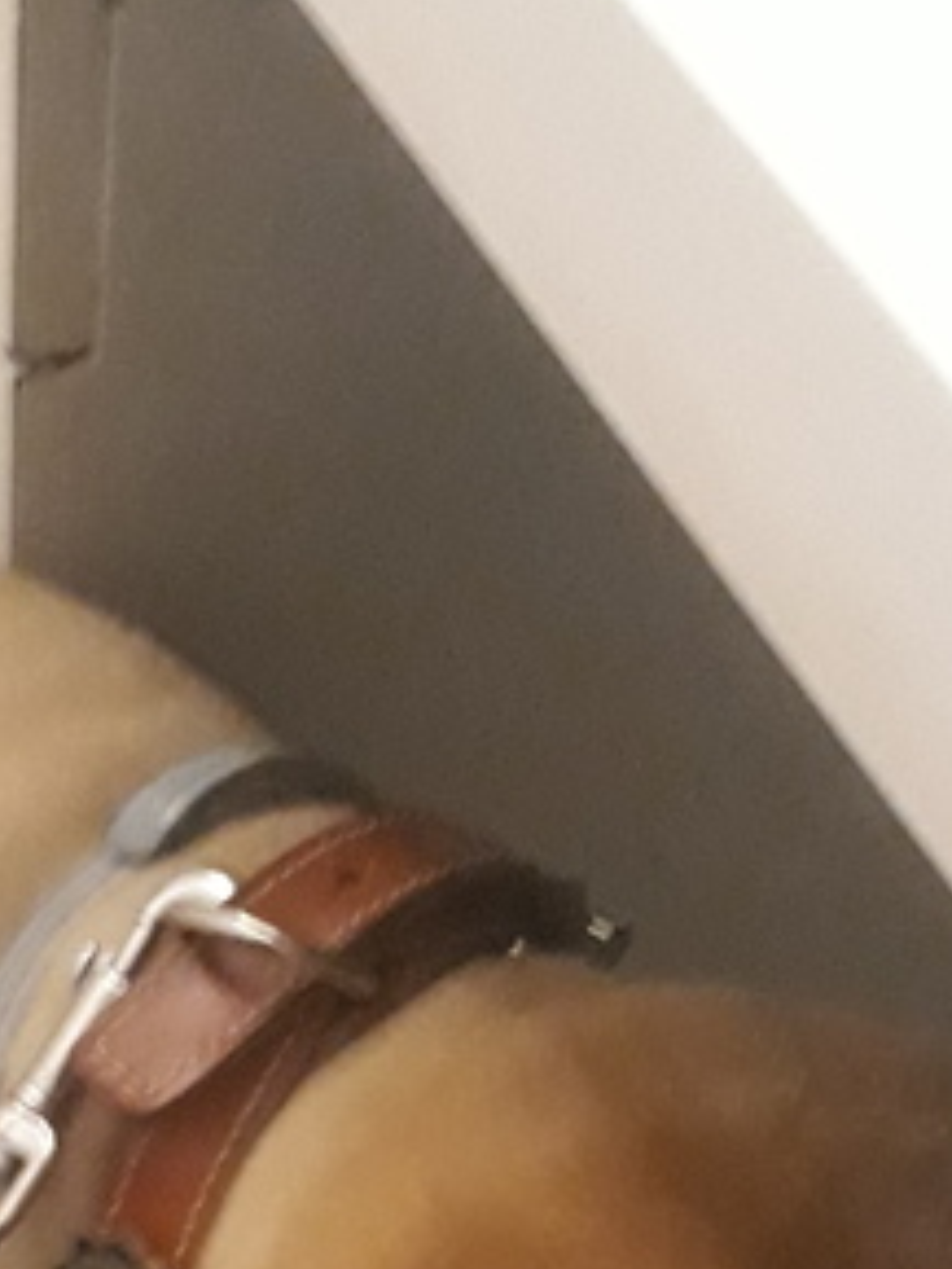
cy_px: 1405
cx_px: 197
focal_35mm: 86
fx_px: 3151
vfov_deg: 21.5
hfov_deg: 17.1
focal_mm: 3.6
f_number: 1.9
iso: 1000
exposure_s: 1/17
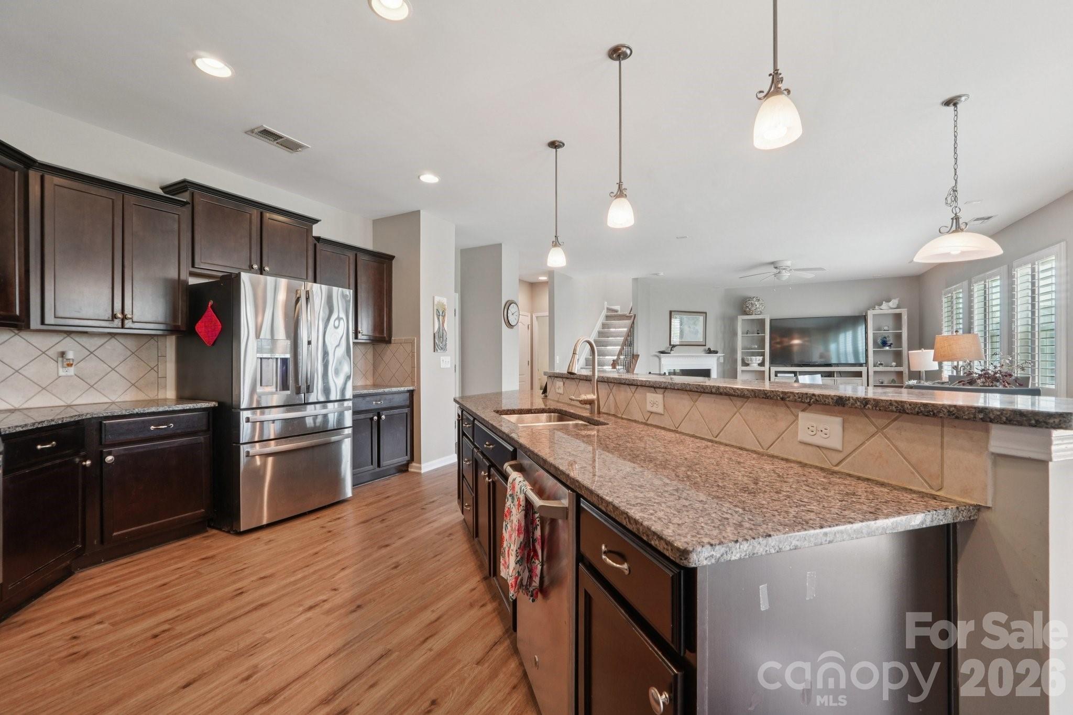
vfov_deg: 77.3
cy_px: 358
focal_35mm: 15
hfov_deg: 100.4
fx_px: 447
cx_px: 536
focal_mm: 10
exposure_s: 1/4
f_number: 8
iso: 400
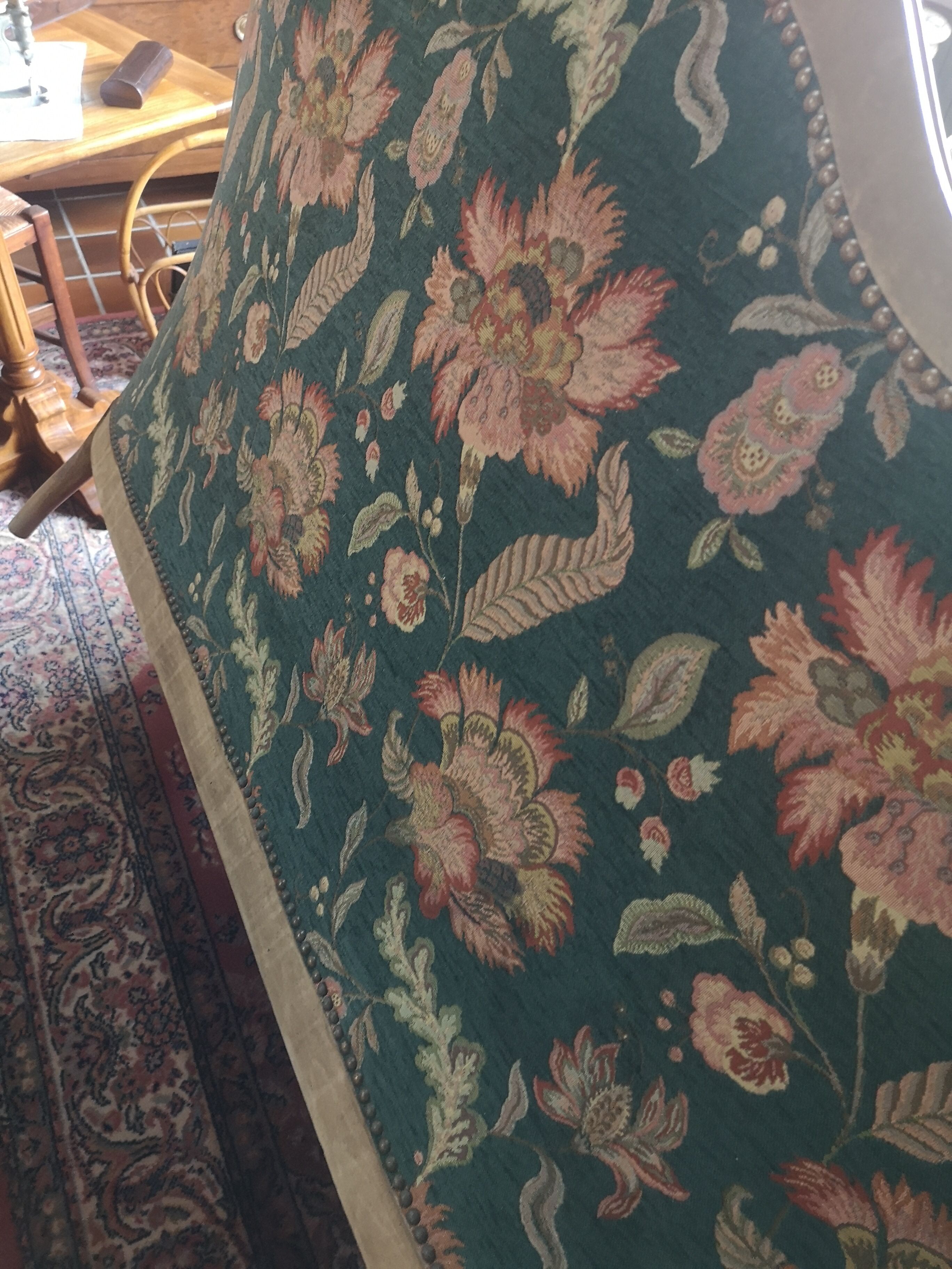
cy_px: 634
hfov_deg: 51.4
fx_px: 990
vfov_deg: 65.3
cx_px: 476
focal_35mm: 27
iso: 400
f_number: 1.8
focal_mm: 5.58
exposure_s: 1/33.3
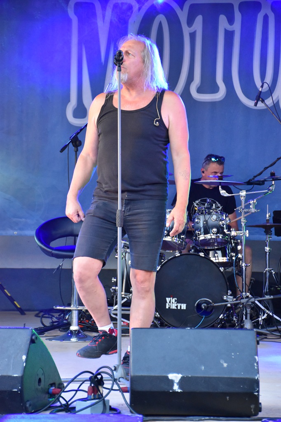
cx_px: 140
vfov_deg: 19.5
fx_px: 1229
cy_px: 211
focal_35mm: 105
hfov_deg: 13.0
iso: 3200
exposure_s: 1/125
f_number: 5
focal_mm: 70
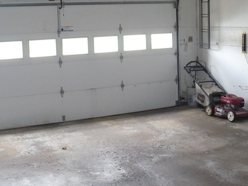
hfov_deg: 33.2
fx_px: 416
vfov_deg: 25.1
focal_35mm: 58
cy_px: 60
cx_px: 145
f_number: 2.8
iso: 250
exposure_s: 1/30
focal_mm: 6.1
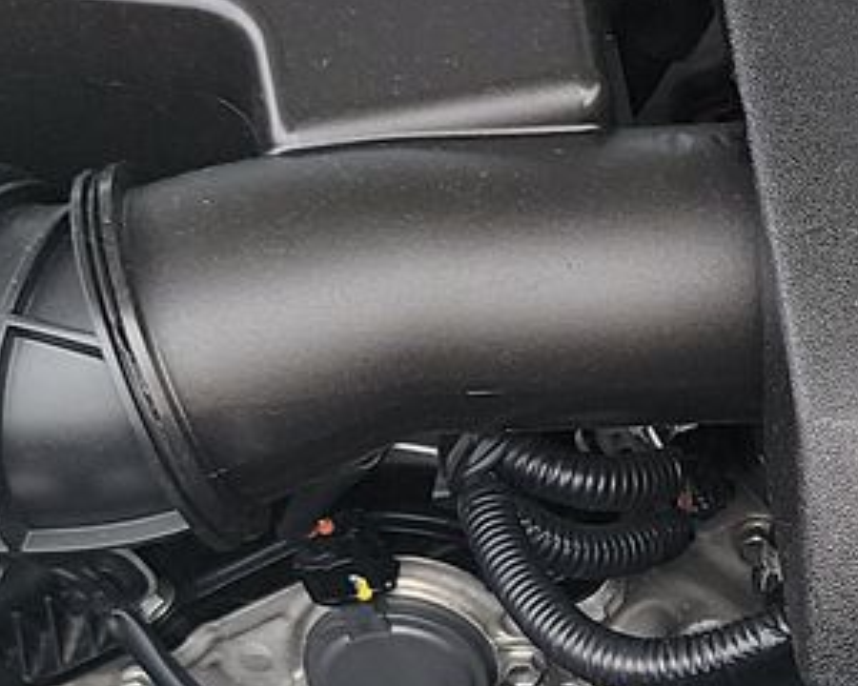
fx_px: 3174
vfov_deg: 12.3
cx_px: 972
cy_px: 417
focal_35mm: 125
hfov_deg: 15.0
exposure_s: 1/119
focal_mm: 6.7
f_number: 1.8
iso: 73
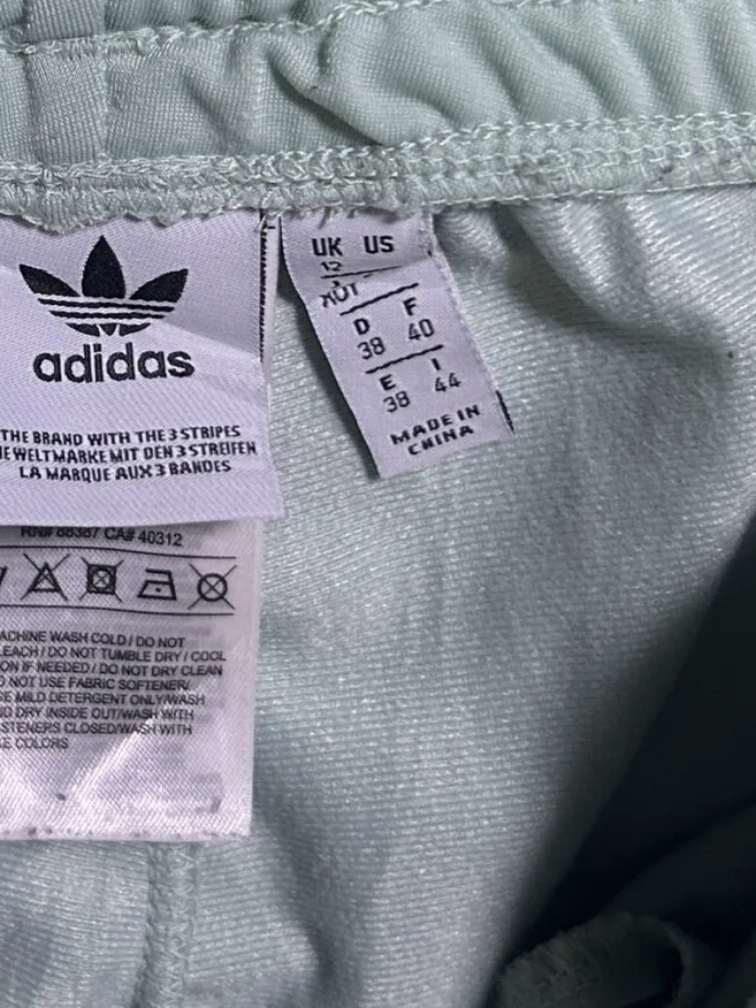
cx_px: 115
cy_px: 185
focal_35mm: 76
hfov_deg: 19.1
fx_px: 2213
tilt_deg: -81.4
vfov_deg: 25.2
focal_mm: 5.7
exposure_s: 1/79
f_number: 1.5
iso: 125
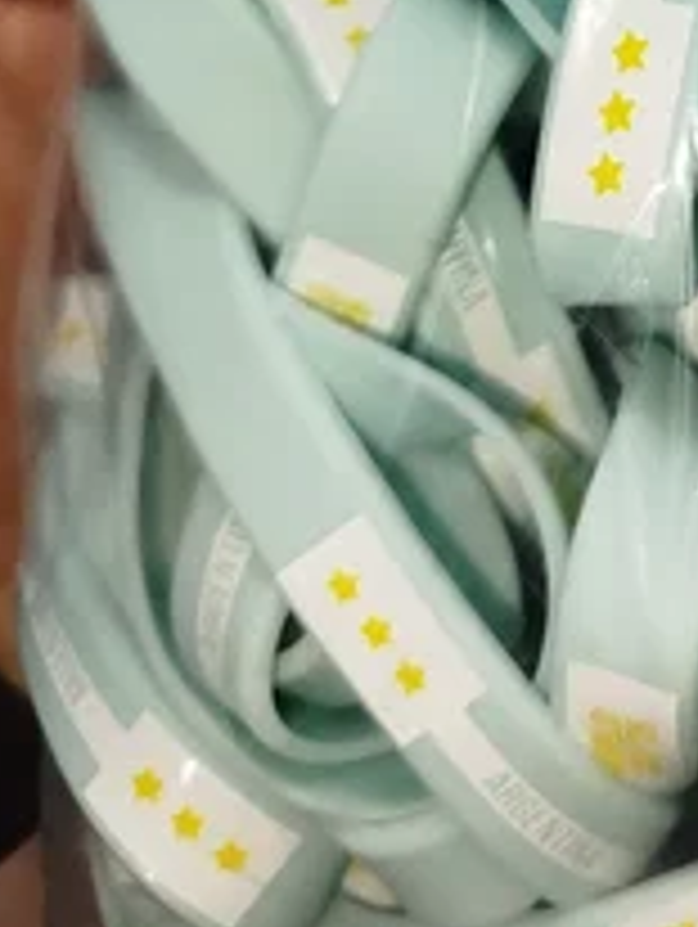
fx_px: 1663
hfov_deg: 21.7
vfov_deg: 28.5
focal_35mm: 62
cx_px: 865
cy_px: -74
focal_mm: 5.31
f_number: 1.7
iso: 125
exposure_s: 1/50
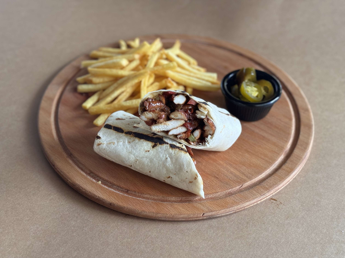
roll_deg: -0.5
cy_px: 129
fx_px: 478
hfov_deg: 39.7
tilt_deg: -43.7
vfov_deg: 30.3
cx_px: 172
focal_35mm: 48
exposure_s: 1/33
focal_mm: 6.76
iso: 250
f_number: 1.78
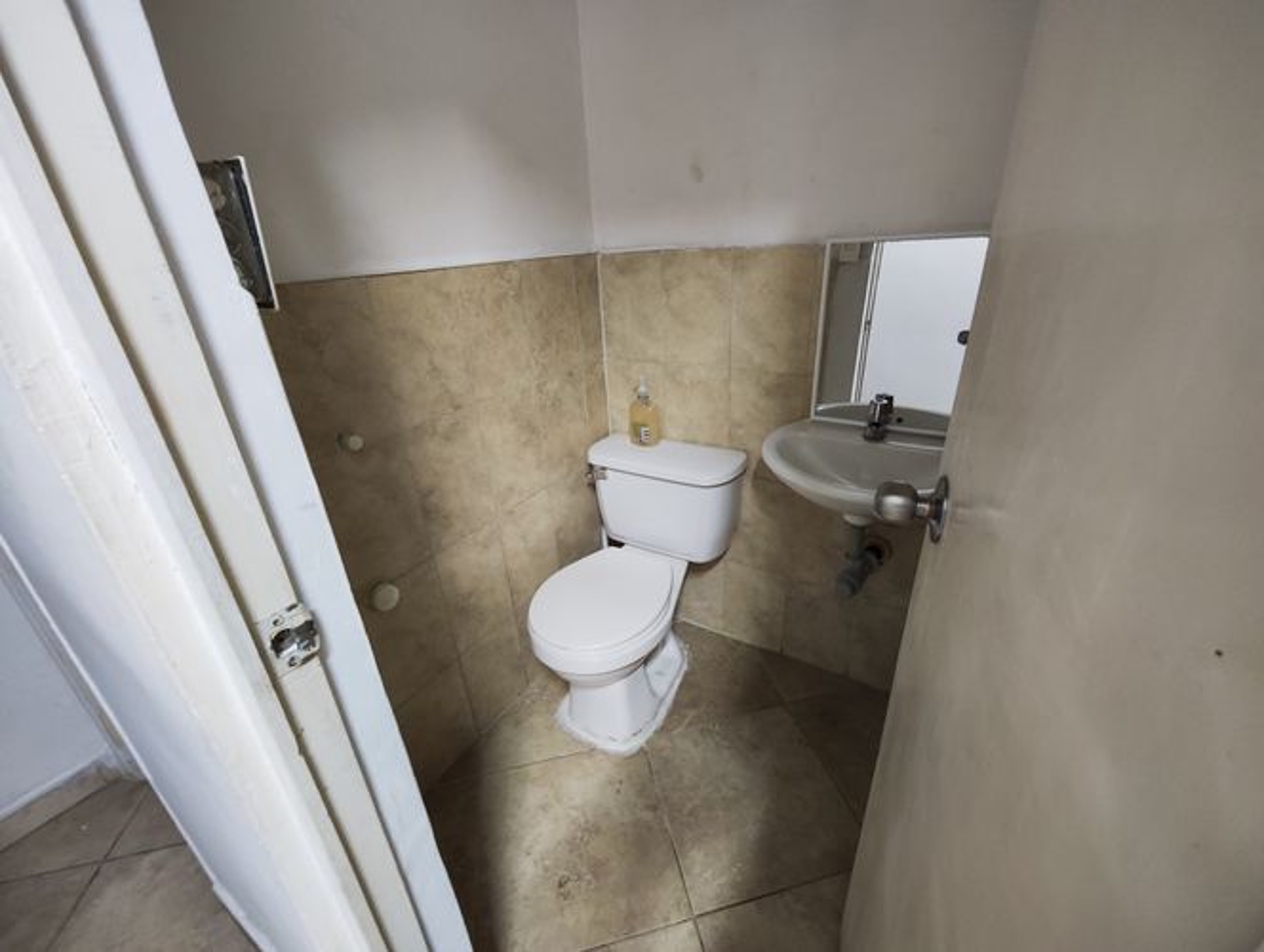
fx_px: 512
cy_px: 476
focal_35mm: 14
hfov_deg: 102.0
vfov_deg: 85.8
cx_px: 632
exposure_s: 1/24
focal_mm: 2.16
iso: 1179
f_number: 2.2
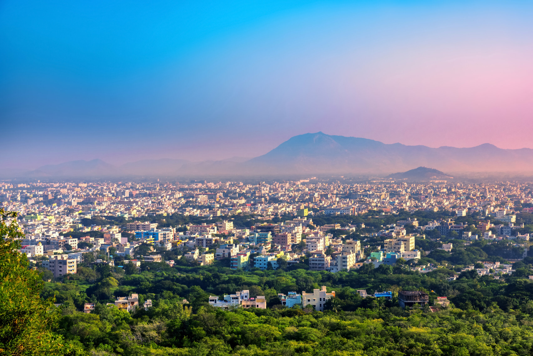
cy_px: 178
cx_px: 266
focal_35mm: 70
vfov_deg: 19.5
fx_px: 1037
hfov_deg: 28.8
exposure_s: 1/160
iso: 100
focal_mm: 70
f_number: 10
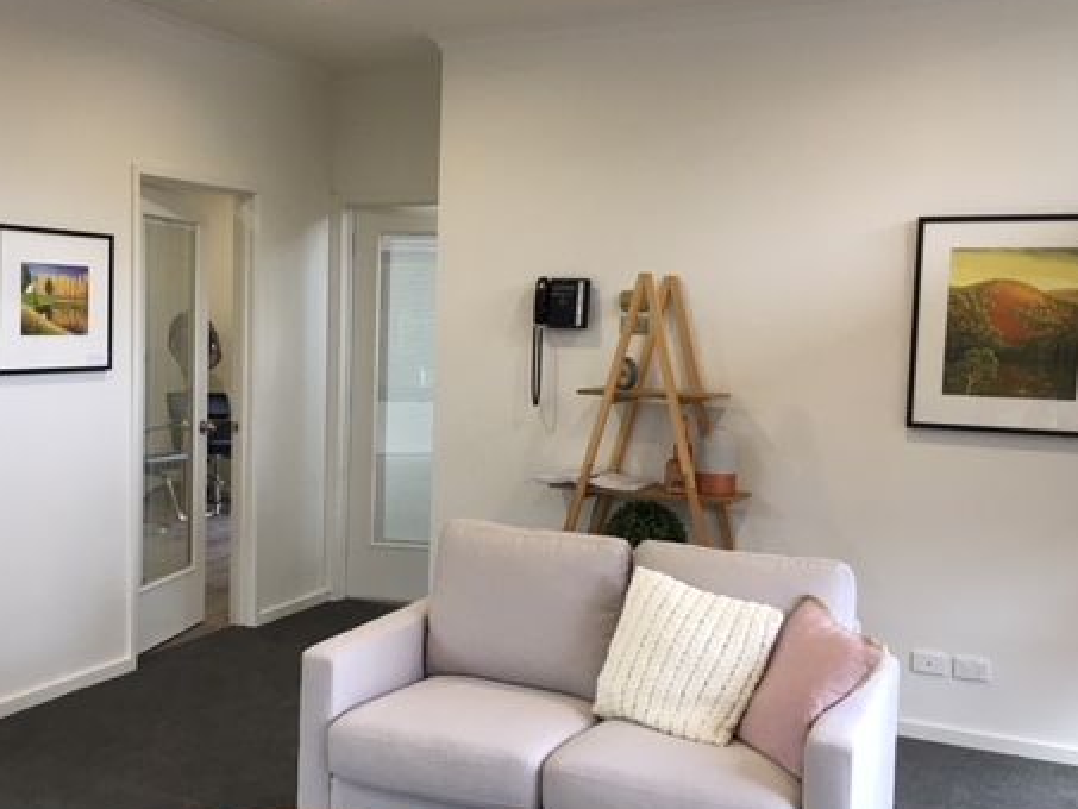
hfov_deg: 45.4
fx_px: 1277
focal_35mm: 41
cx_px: 409
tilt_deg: -4.8
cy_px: 424
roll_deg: -1.8
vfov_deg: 35.1
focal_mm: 4.15
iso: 40
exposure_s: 1/33
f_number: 2.2
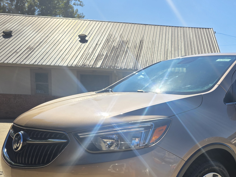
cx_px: 195
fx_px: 293
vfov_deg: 32.4
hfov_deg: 41.6
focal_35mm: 43
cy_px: 148
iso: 80
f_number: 1.7
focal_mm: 6.3
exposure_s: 1/7333
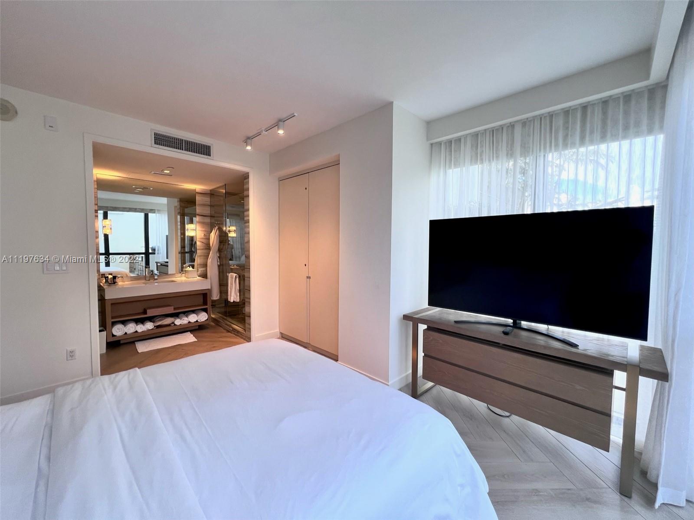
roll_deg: -0.5
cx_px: 347
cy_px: 260
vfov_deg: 89.9
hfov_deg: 106.2
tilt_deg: -3.6
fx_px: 261
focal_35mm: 13
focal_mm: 1.57
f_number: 1.8
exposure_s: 1/120
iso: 64
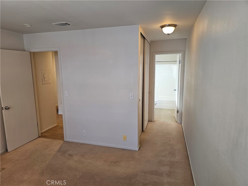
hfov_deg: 73.9
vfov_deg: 58.9
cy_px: 93
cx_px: 124
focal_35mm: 23
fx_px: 165
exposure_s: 1/120
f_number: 1.7
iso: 250
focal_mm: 6.3
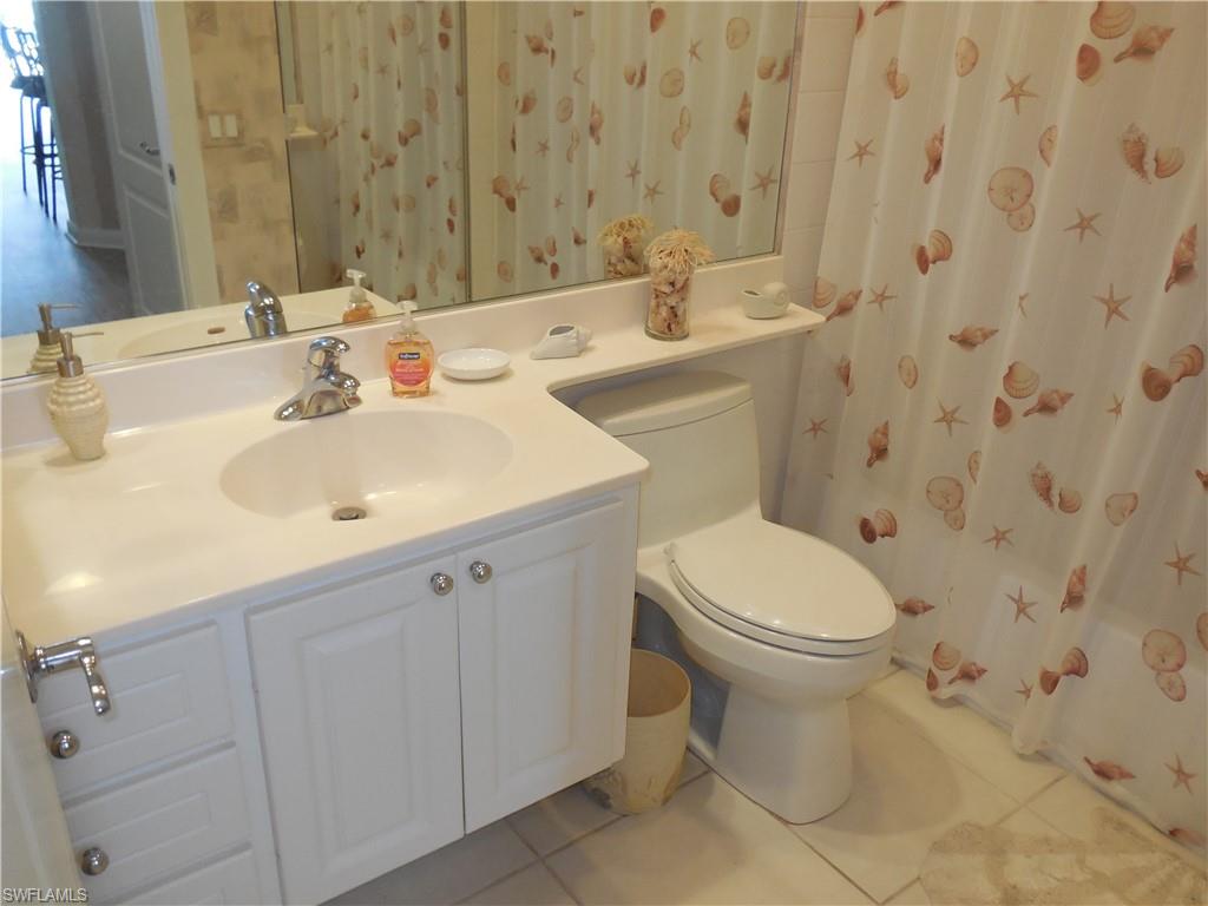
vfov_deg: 46.8
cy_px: 453
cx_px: 604
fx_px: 1047
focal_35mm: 30
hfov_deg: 60.0
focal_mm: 5.3
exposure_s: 1/30
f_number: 3.2
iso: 360
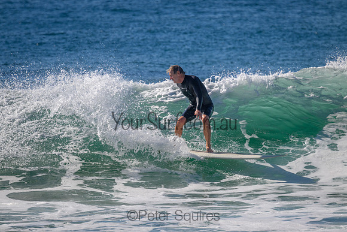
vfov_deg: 1.8
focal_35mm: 760
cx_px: 174
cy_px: 116
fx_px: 7327
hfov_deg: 2.7
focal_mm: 760
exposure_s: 1/1600
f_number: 11
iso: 720
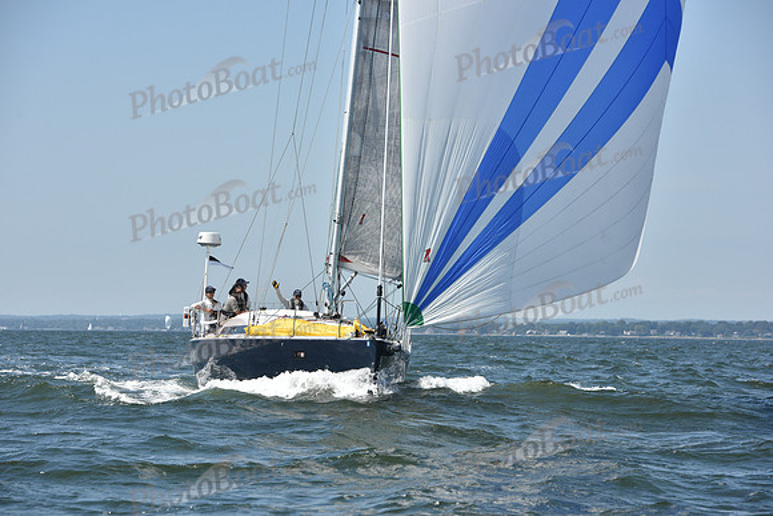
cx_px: 386
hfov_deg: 15.8
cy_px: 258
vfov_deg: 10.6
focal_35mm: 130
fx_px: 2792
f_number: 7.1
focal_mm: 130
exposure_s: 1/1250
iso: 250
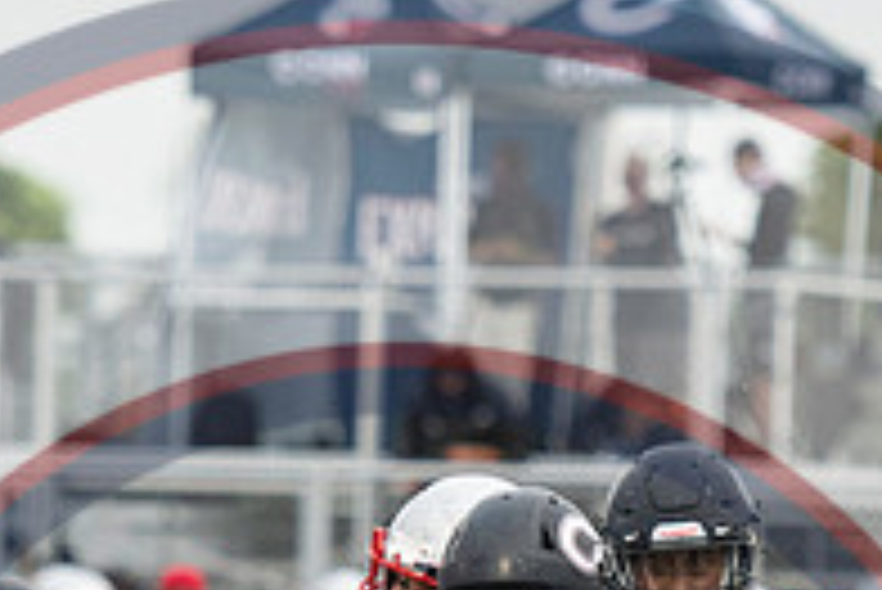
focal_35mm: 622
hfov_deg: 3.3
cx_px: 382
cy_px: 831
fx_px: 15250
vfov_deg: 2.2
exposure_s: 1/2000
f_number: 2.8
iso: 2500
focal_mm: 140
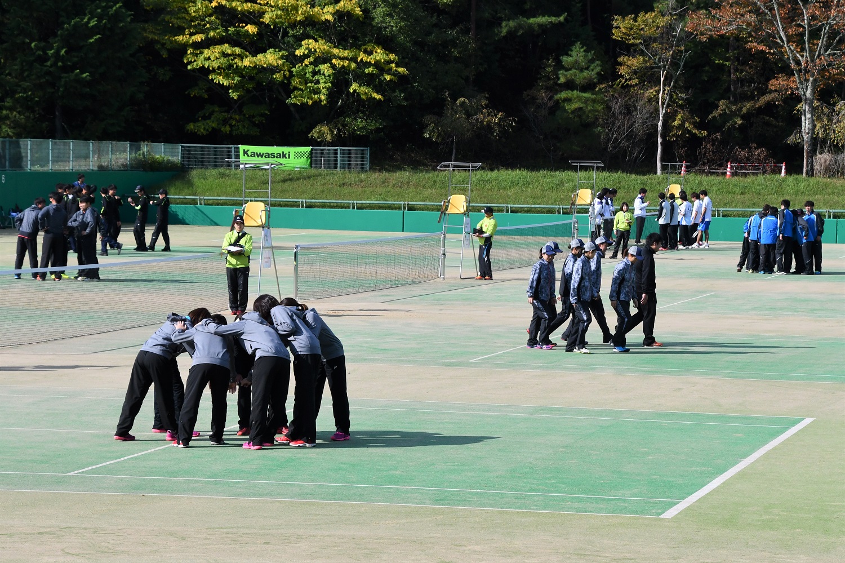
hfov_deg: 17.1
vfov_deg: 11.4
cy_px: 282
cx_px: 422
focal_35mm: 120
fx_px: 2816
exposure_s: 1/1600
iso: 640
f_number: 10
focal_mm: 80
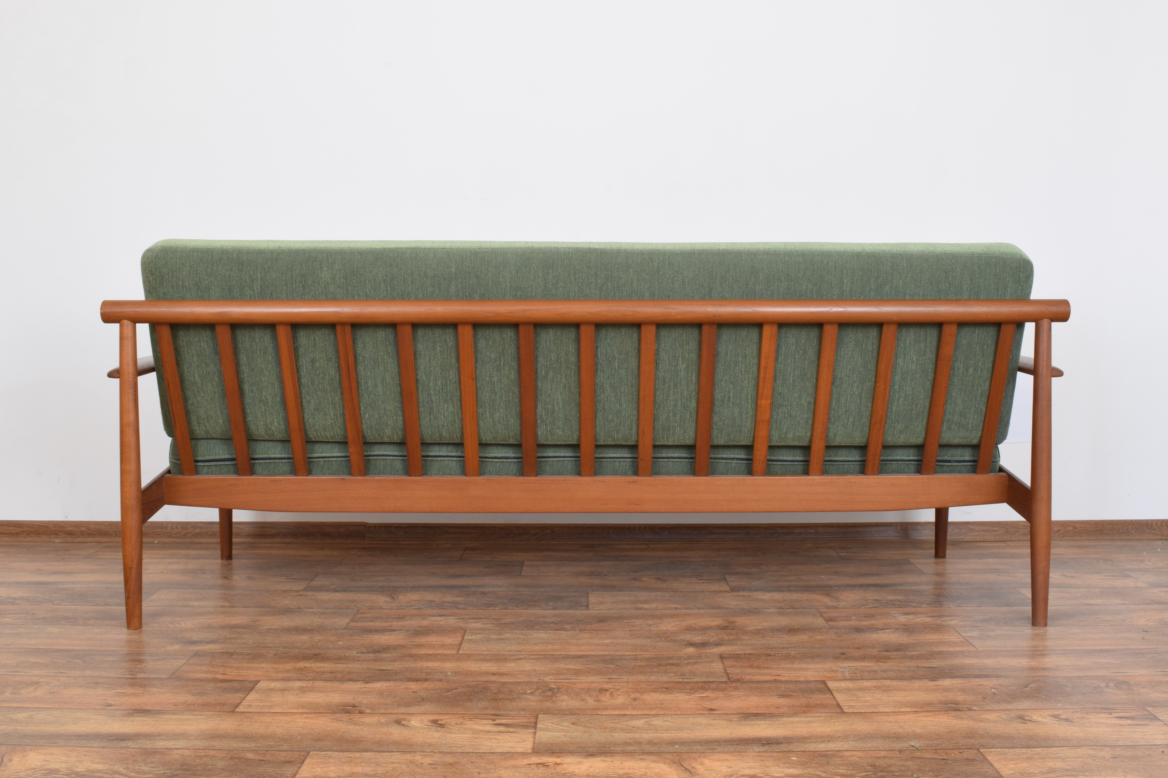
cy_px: 370
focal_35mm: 37
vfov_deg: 36.4
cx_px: 589
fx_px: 1185
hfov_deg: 52.5
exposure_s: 4
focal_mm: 23
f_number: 25
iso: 100
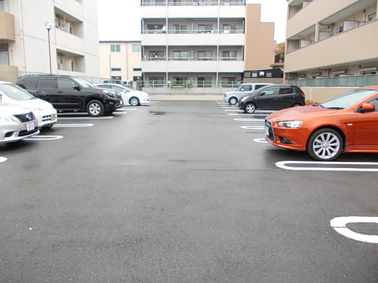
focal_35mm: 28
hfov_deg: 63.4
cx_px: 189
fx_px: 306
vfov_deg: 49.7
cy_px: 142
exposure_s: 1/125
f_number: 2.7
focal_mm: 4
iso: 80
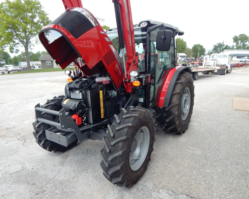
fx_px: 170
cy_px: 100
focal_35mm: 23
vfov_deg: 60.9
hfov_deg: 72.5
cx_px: 116
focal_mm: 4
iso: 125
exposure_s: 1/400
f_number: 3
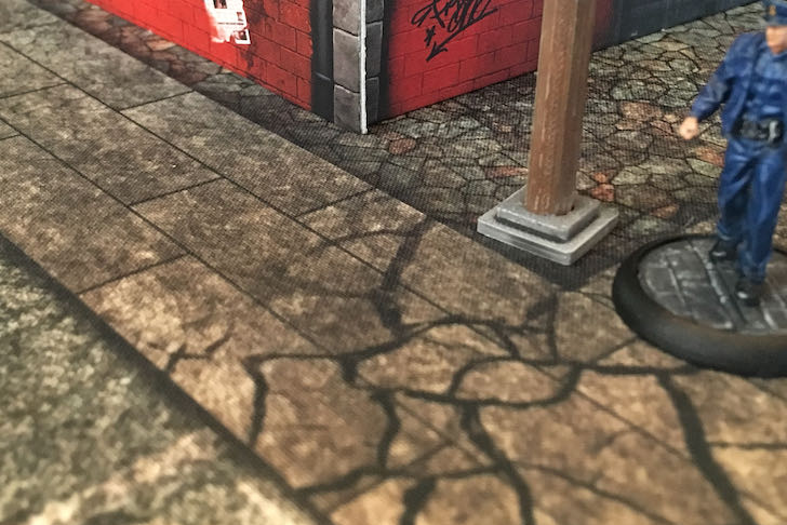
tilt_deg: -20.0
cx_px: 355
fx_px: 1159
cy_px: 69
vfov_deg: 24.9
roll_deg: -1.7
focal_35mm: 53
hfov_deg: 37.5
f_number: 2.2
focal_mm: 4.15
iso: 320
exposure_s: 1/15
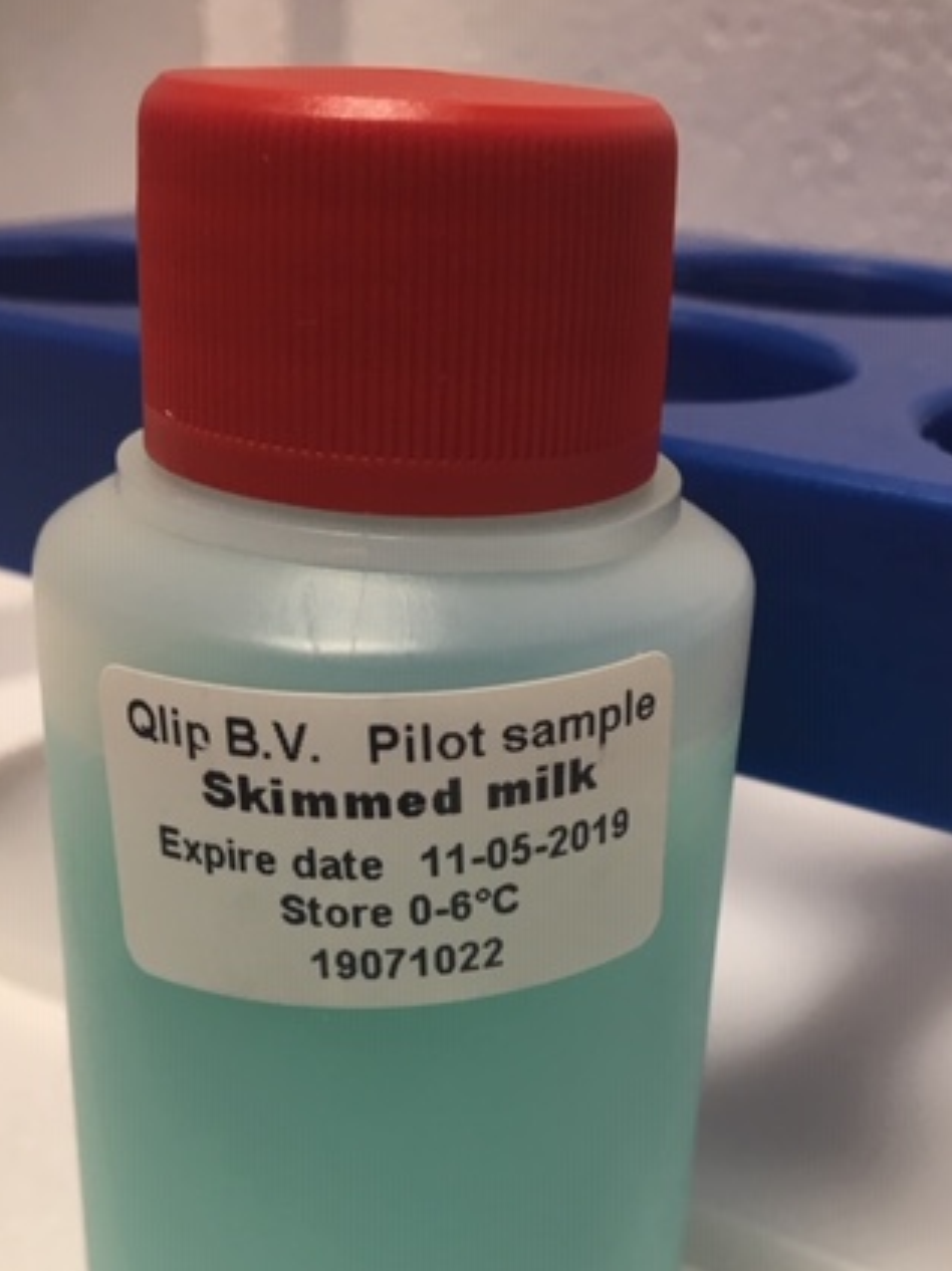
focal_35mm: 44
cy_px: 861
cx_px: 557
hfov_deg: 32.8
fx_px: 1615
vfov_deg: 42.3
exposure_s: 1/33
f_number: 2.2
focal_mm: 4.15
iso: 25
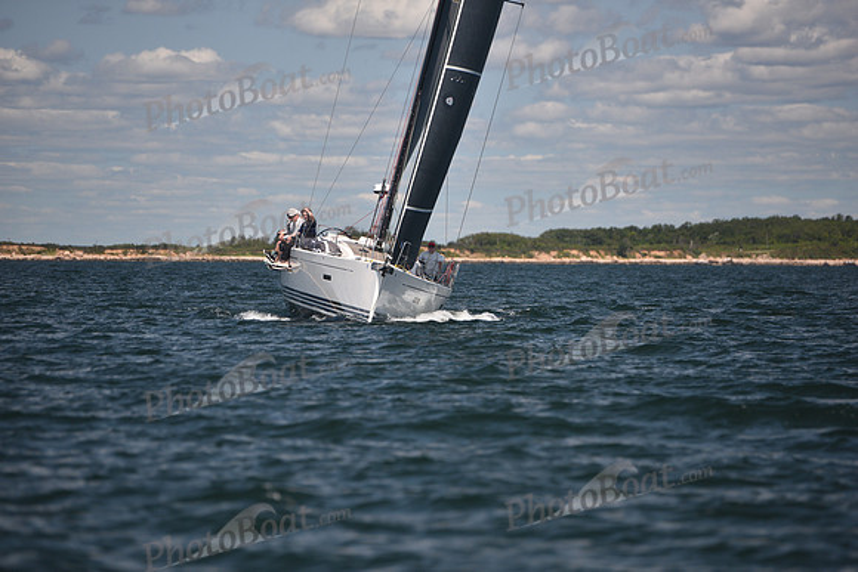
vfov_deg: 6.9
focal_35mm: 200
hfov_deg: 10.3
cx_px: 429
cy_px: 286
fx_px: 4768
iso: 250
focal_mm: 200
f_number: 3.2
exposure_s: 1/2500
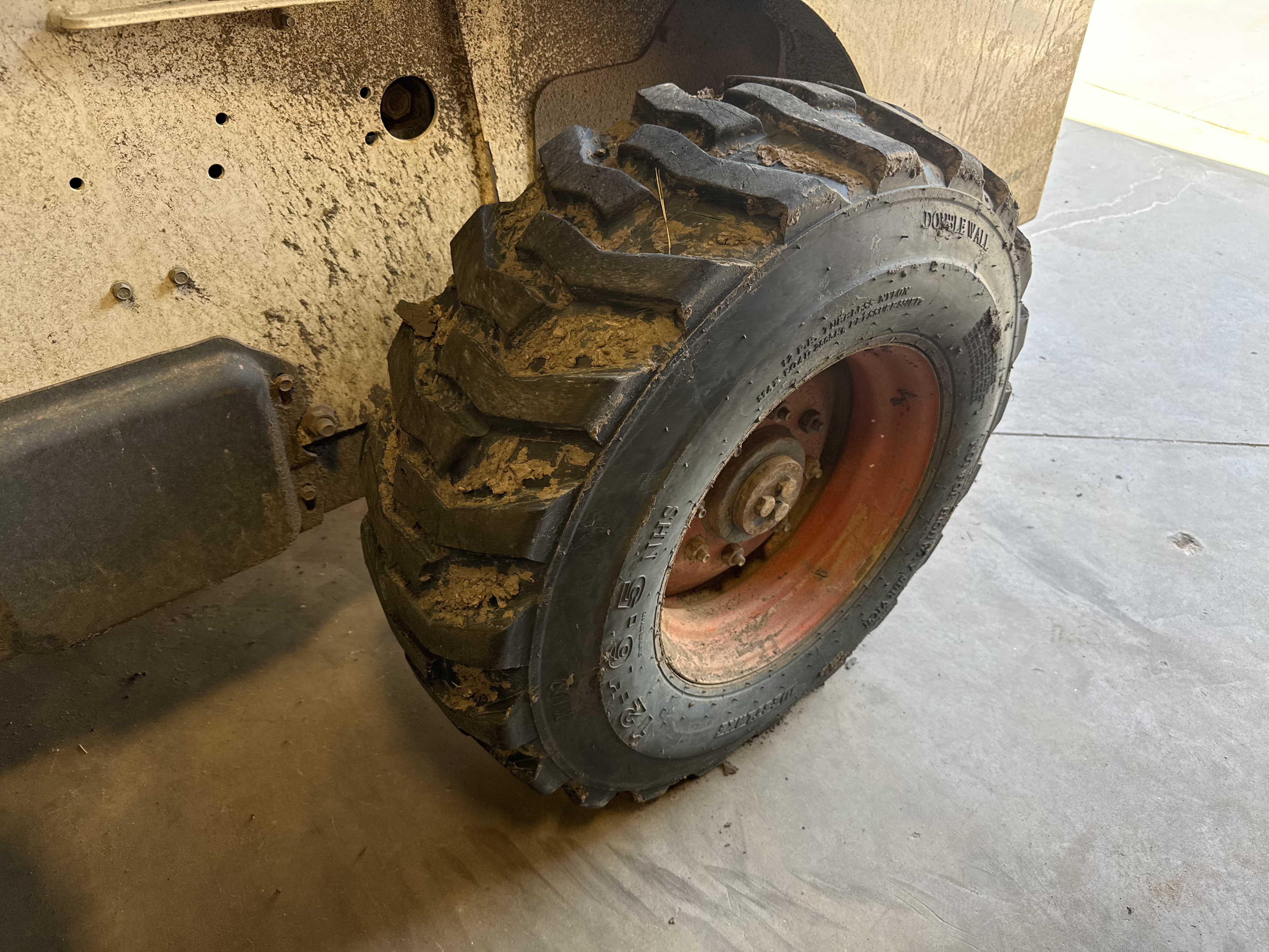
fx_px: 880
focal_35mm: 24
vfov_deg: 56.8
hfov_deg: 71.6
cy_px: 476
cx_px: 634
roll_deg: -2.3
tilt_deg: -39.5
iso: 160
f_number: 1.78
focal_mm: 6.76
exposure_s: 1/121
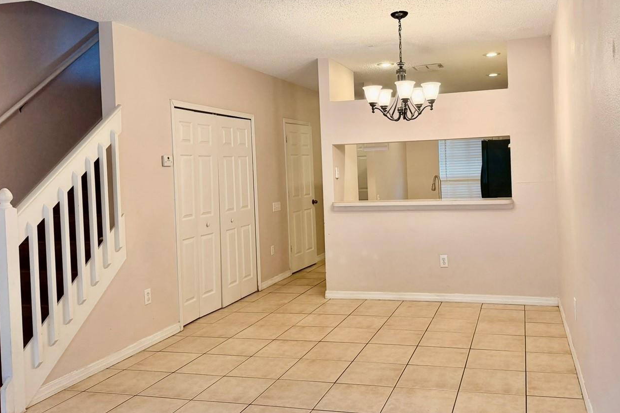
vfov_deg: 41.0
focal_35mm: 32
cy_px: 173
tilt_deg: -1.0
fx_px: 551
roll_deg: +2.6
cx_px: 375
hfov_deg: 58.2
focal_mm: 6.76
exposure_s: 1/177
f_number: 1.78
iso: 200
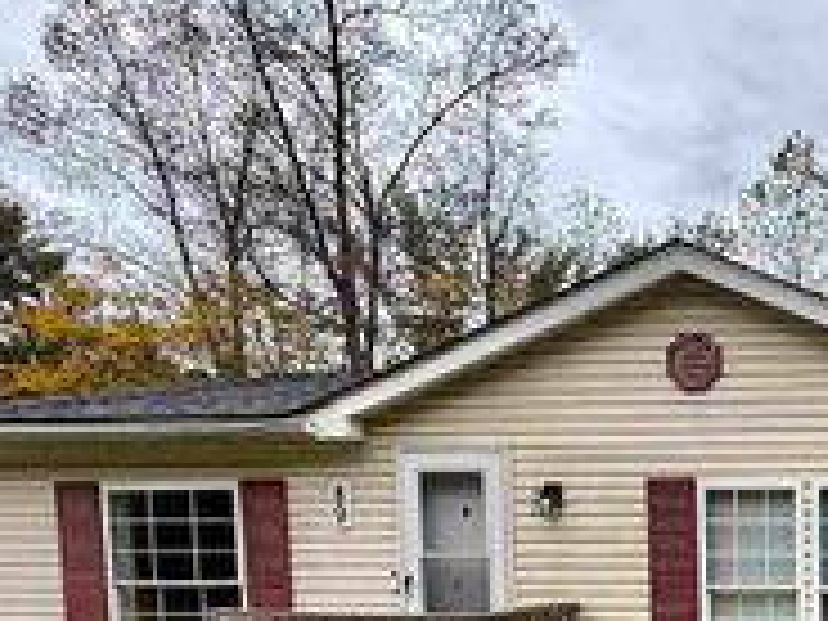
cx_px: 1004
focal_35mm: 38
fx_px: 909
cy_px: 612
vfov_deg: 34.5
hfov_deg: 36.9
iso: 64
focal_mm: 2.22
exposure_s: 1/103
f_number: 2.2
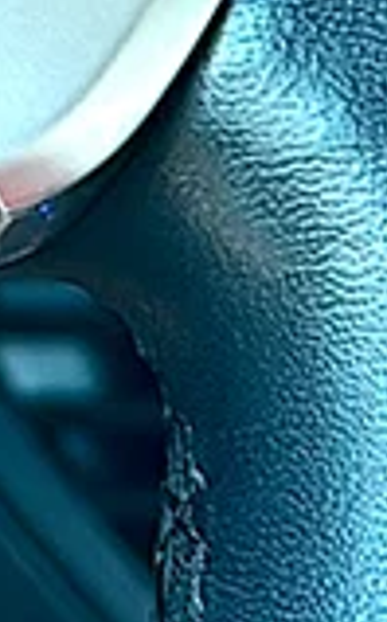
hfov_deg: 6.1
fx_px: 3553
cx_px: -391
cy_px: -198
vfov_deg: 9.8
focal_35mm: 210
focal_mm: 6.86
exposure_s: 1/57
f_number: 1.78
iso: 64
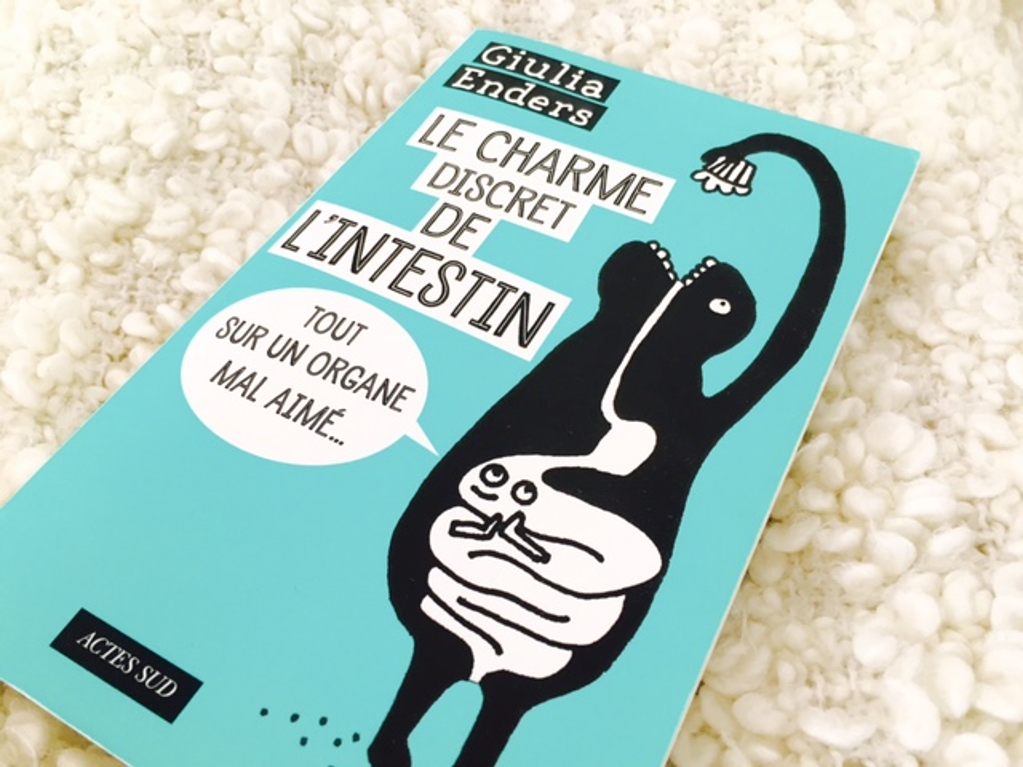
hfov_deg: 61.7
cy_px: 384
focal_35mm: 29
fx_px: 857
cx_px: 512
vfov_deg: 48.2
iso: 50
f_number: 2.2
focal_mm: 4.15
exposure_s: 1/33
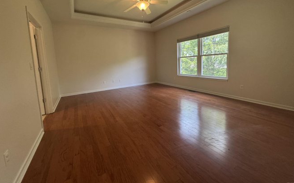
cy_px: 75
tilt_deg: -6.0
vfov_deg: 74.1
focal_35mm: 15
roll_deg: +2.3
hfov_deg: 101.5
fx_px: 120
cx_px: 146
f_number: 2.2
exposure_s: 1/120
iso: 250
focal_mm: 2.22
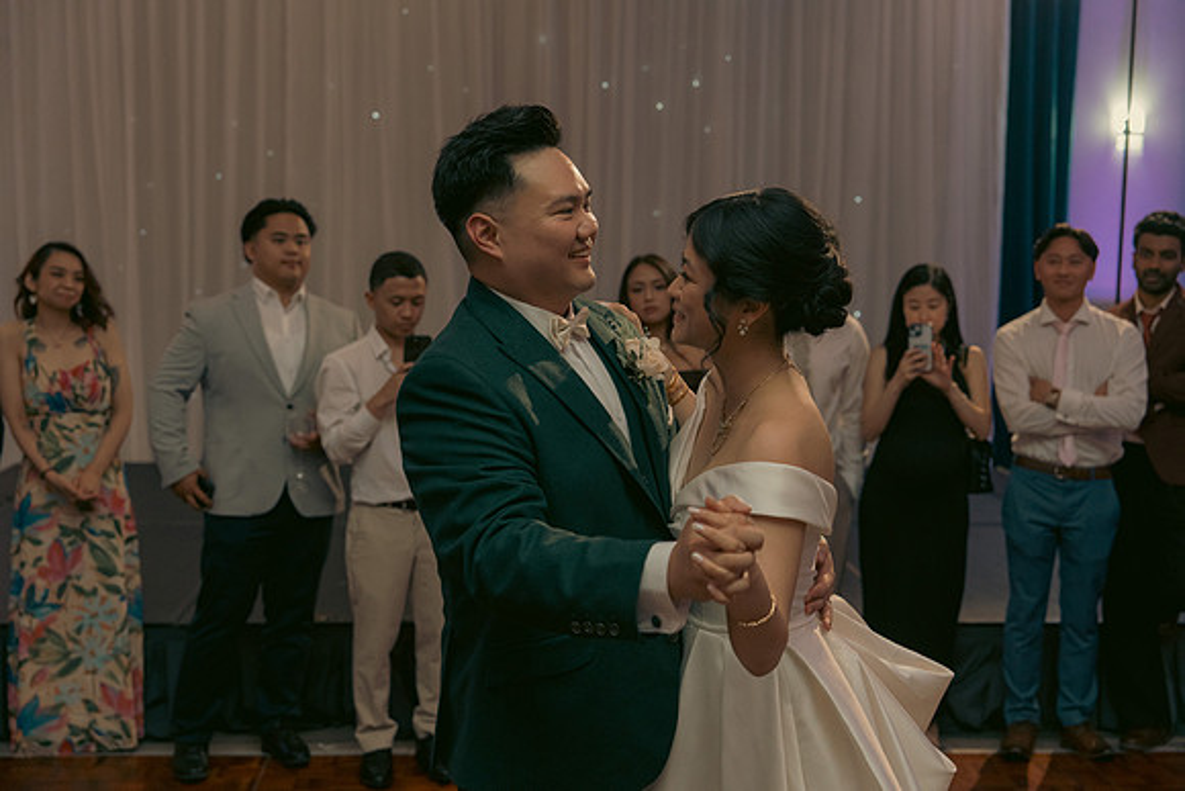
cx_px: 592
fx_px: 1547
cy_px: 396
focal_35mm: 47
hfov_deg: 41.9
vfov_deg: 28.7
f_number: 3.5
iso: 2500
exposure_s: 1/160
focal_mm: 47
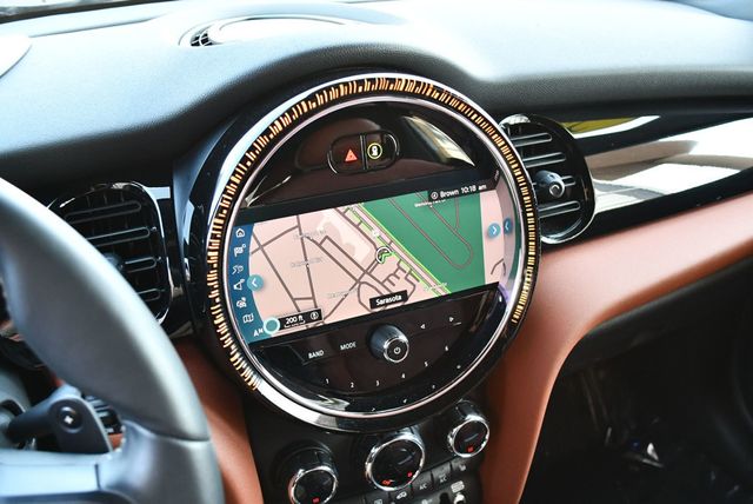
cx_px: 376
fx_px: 754
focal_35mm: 36
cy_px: 252
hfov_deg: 53.1
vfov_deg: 36.9
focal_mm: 18
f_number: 3.5
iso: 1100
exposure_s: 1/125
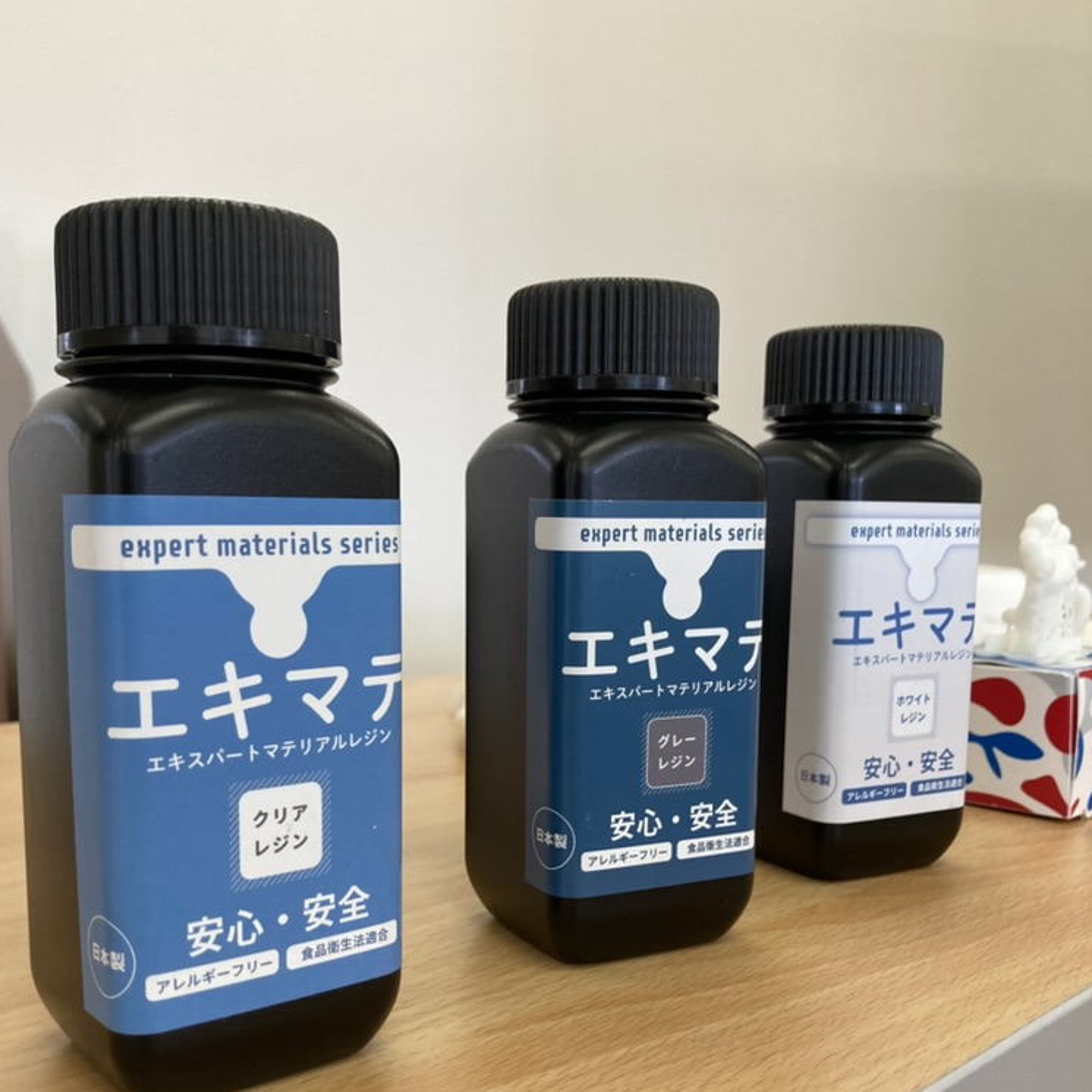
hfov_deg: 48.4
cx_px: 531
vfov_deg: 47.9
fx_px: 1213
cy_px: 696
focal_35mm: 34
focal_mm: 3.99
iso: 80
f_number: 1.8
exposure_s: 1/120
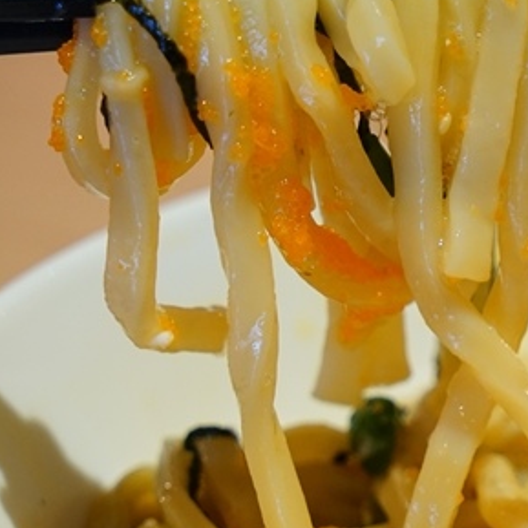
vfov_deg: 12.0
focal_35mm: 146
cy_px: 273
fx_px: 2520
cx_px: 596
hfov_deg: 11.8
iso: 1250
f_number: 5.6
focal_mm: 62
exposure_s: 1/50
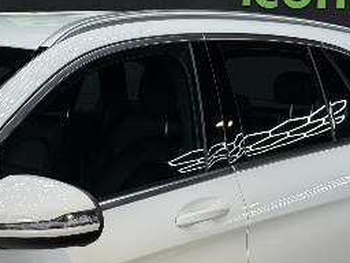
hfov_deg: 25.0
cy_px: 132
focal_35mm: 78
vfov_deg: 18.9
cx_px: 157
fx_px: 789
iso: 64
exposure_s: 1/100
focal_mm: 6.76
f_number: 1.78
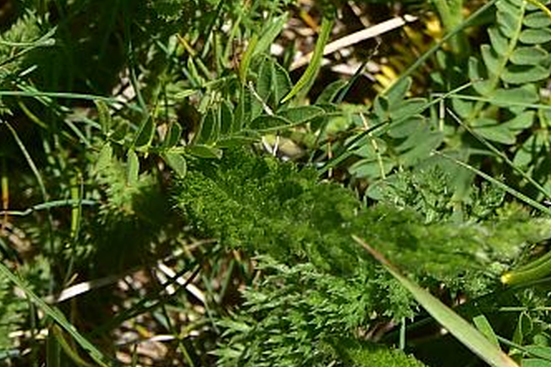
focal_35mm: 196
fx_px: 2998
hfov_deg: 10.2
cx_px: 805
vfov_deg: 6.9
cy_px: -238
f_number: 13
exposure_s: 1/125
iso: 100
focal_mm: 50
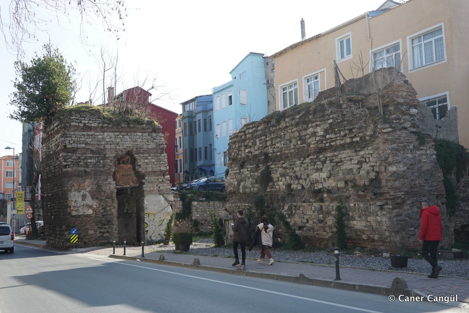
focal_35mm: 38
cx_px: 234
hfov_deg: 50.7
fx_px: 495
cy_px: 156
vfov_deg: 35.1
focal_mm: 38
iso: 100
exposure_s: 1/125
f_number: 7.1
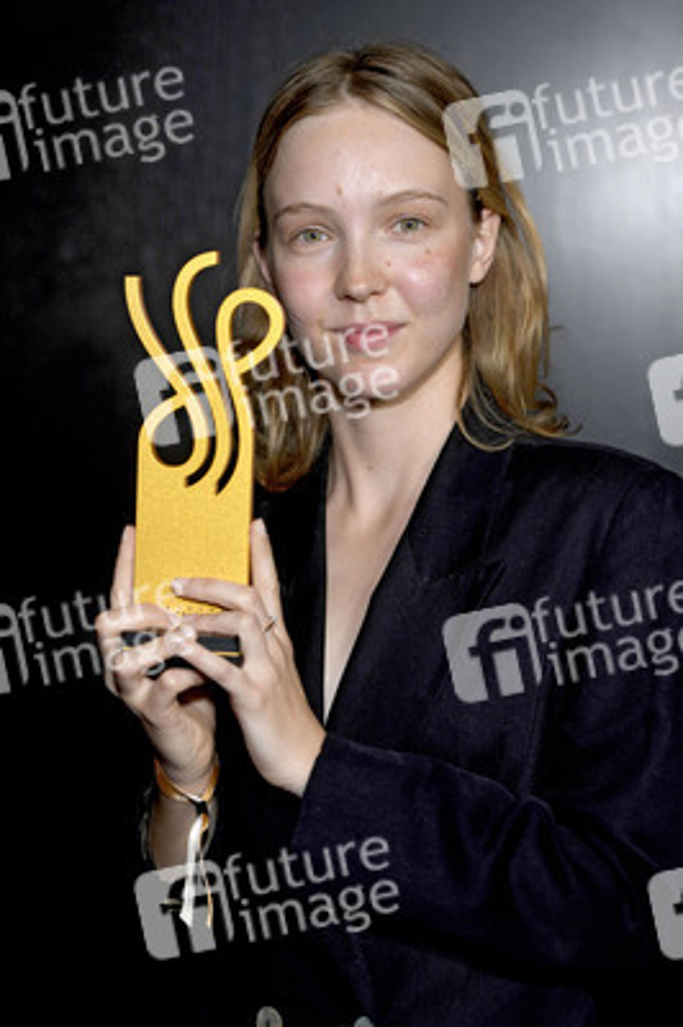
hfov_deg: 14.8
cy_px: 514
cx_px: 342
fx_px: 2623
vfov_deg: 22.2
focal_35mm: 92
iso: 640
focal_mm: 92
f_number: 3.5
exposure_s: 1/400
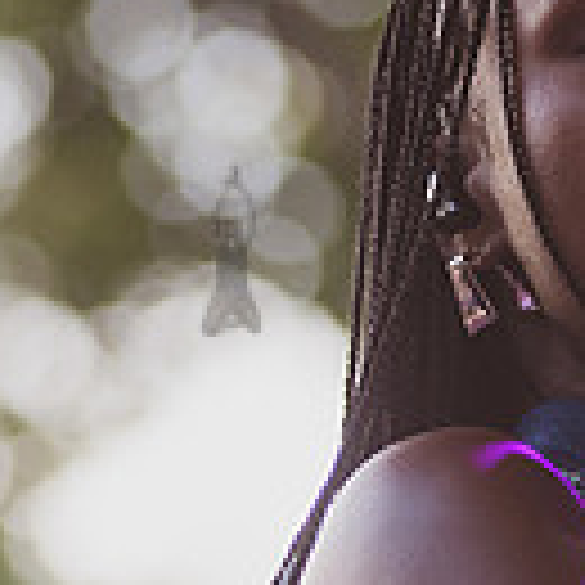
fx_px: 11912
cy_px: 453
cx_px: 683
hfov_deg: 2.8
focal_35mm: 623
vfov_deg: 2.8
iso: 500
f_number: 3.5
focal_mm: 145
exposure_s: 1/640
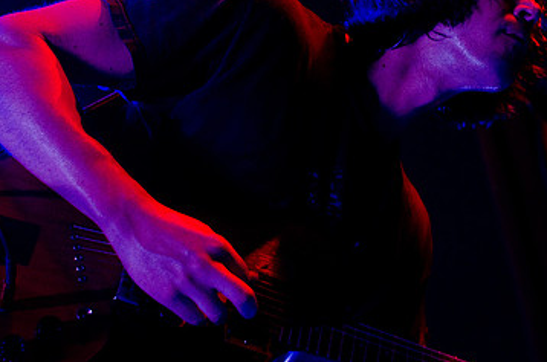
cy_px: 95
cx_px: 394
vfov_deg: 18.5
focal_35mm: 73
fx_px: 1107
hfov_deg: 27.5
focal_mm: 30
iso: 1000
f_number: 3.2
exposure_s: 1/100
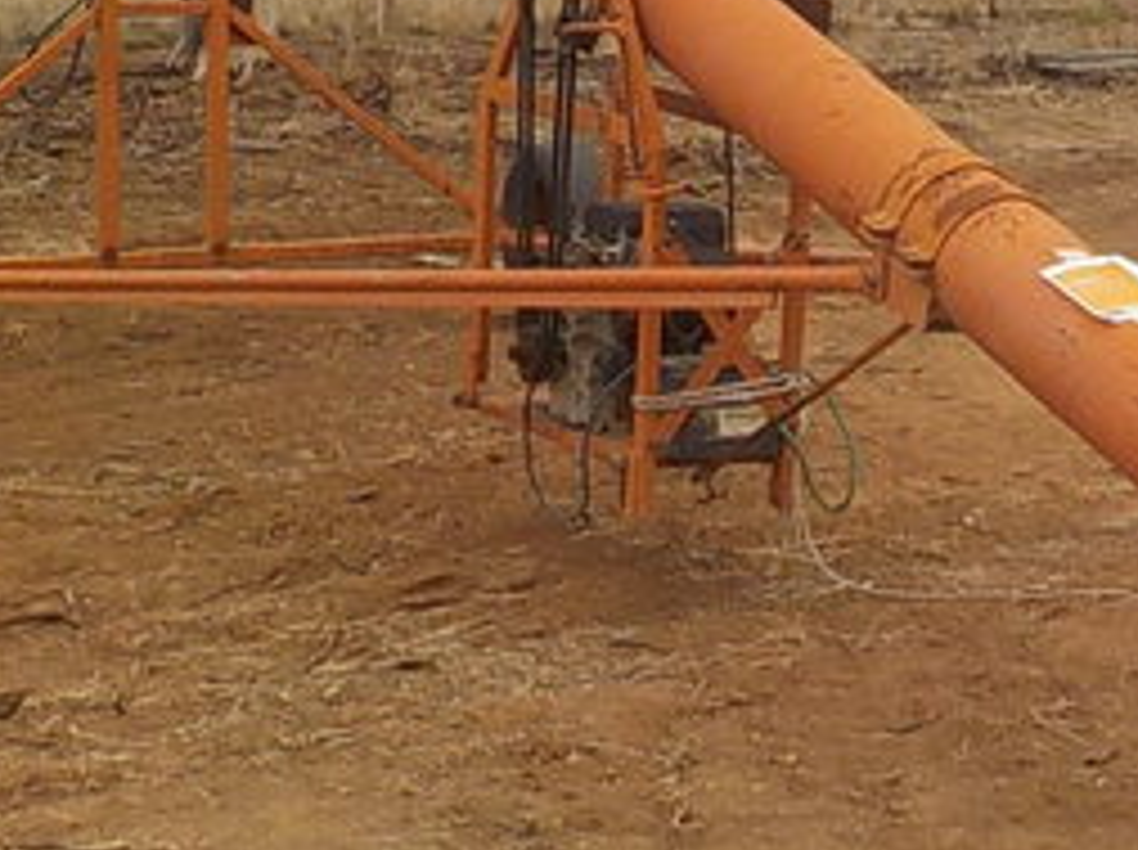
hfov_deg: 20.5
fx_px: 3119
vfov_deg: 15.4
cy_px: 198
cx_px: 850
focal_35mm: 95
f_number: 3.3
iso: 125
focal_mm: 4.1
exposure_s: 1/800
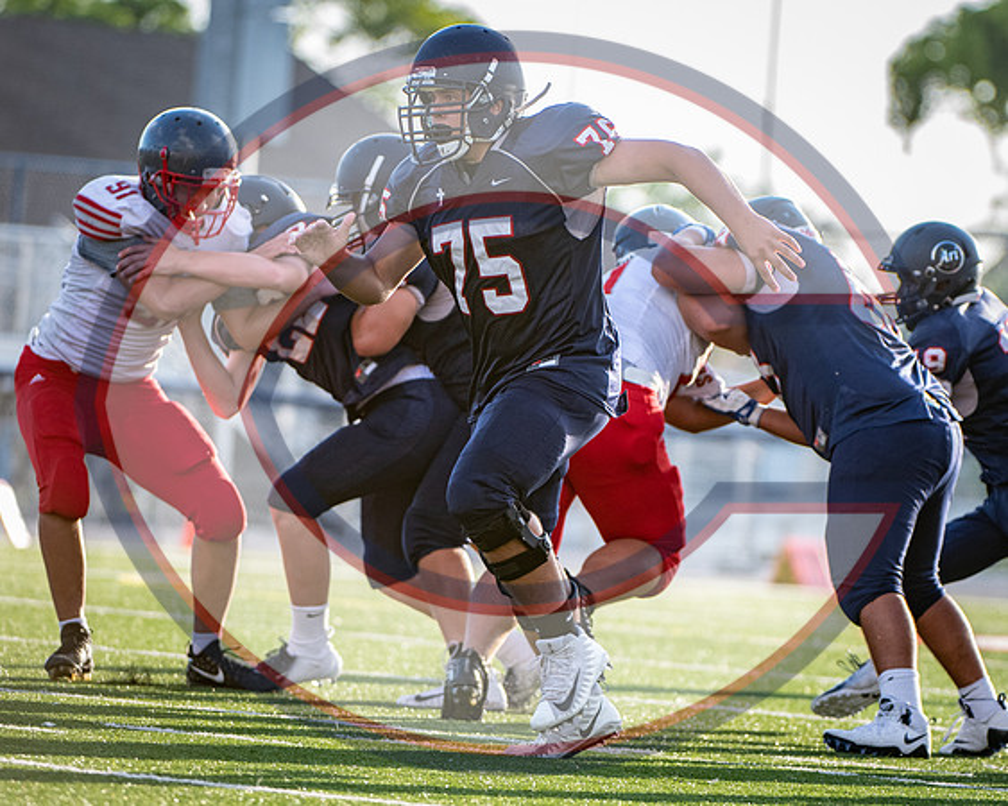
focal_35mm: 426
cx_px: 587
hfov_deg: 4.5
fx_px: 12702
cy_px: 367
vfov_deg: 3.6
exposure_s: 1/1000
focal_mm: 260
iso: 720
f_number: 4
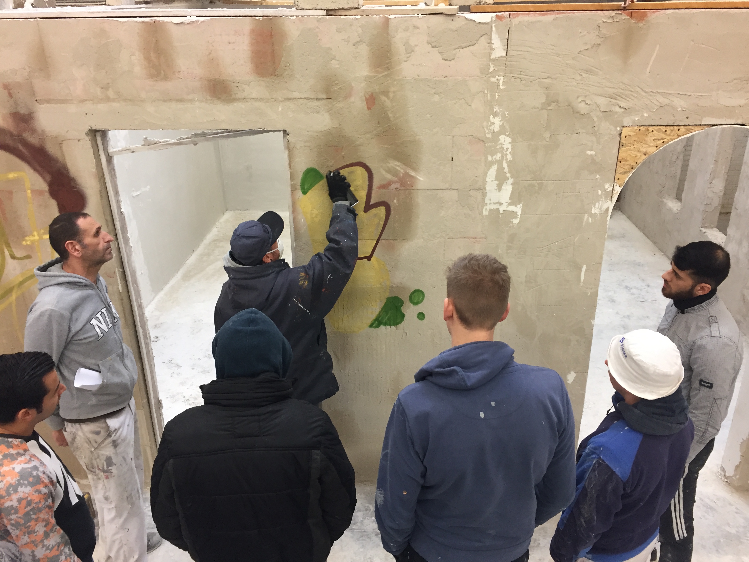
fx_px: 627
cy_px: 281
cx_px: 374
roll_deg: +0.6
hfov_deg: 61.7
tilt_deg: -23.8
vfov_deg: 48.2
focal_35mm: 29
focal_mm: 4.15
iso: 125
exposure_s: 1/33
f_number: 2.2
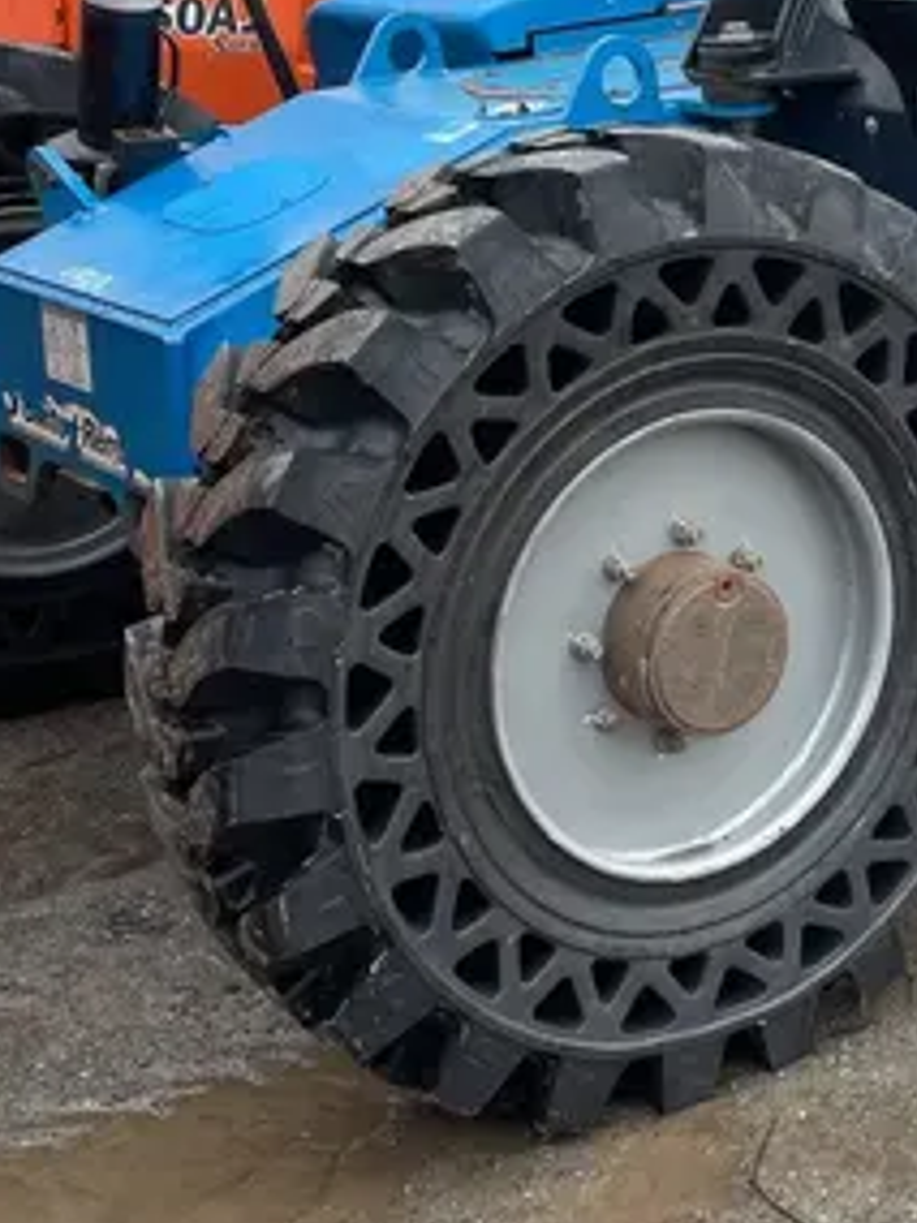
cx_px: 917
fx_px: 2366
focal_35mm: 67
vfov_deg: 28.9
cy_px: 510
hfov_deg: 21.2
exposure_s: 1/252
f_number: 1.6
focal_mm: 4.2
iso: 40
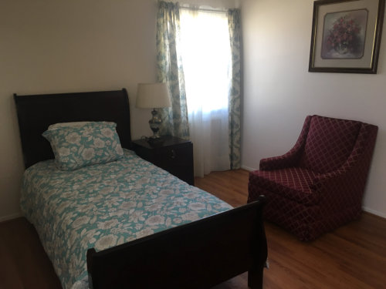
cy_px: 144
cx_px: 193
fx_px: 323
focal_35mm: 29
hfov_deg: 61.7
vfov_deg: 48.2
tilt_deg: -14.5
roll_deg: +0.7
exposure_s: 1/30
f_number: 2.2
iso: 64
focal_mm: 4.15
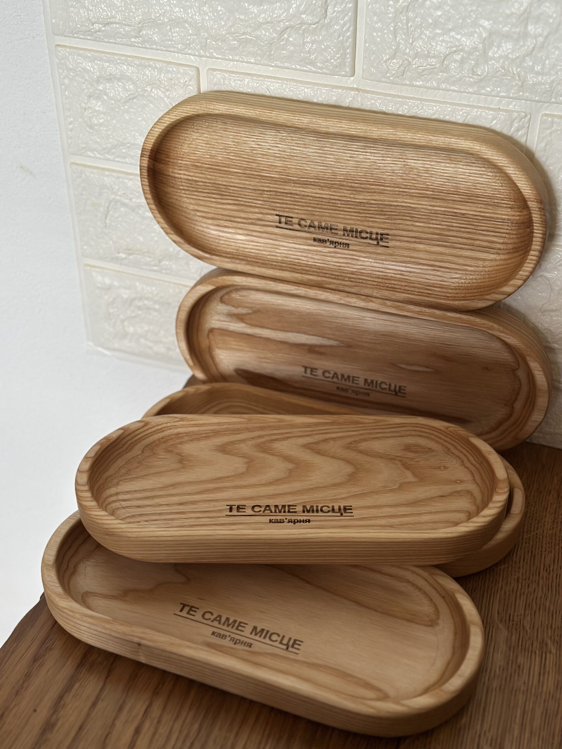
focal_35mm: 48
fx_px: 1039
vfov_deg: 39.7
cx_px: 281
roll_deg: -0.4
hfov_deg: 30.3
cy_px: 374
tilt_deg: -36.8
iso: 250
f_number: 1.78
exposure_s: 1/60
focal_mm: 6.86
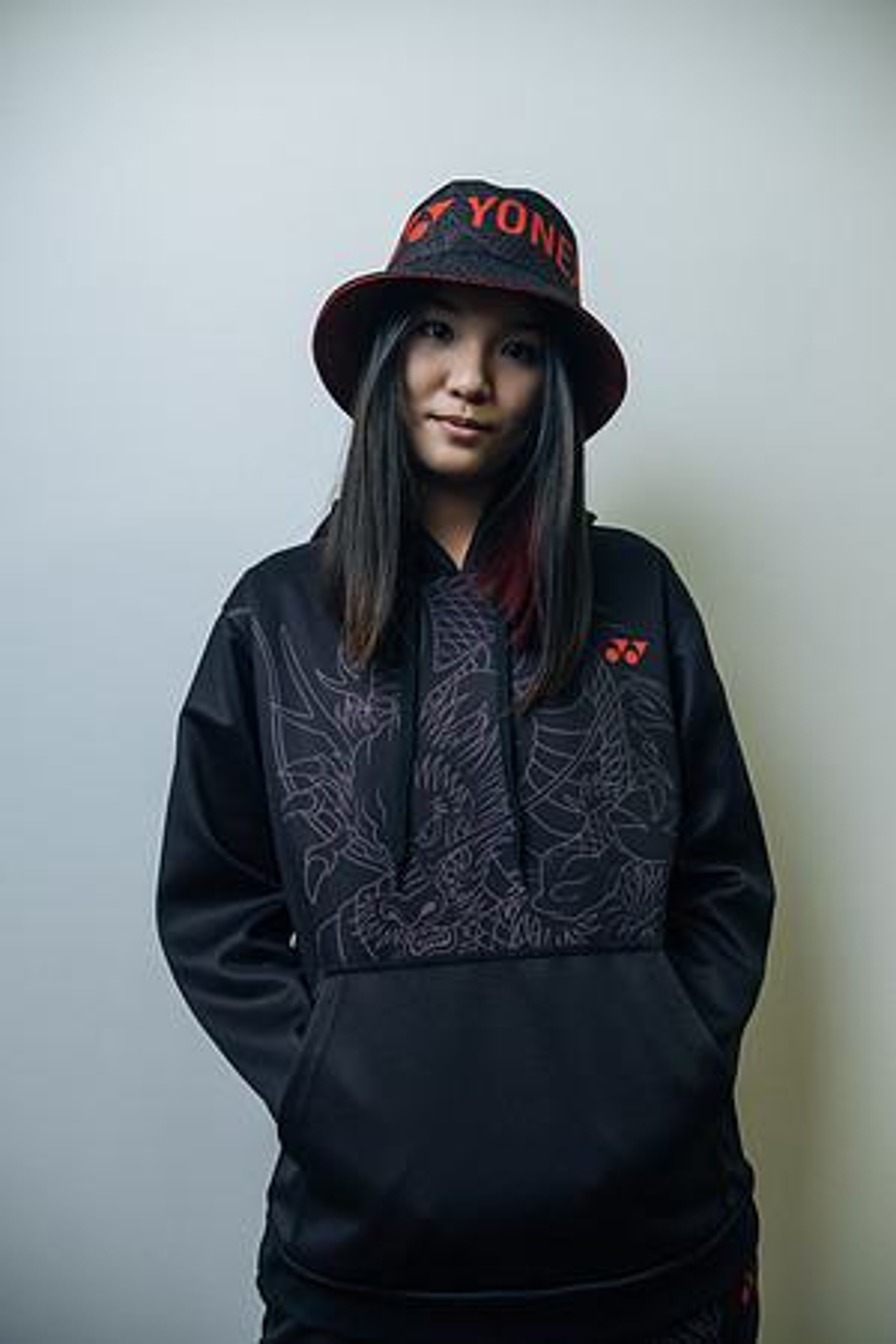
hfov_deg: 53.1
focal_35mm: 24
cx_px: 448
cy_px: 672
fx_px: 896
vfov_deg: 73.7
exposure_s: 1/125
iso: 400
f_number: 3.2
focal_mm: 16
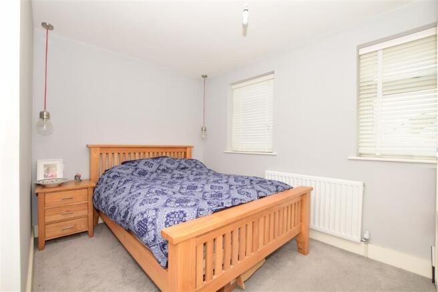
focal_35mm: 15
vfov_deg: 77.3
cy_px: 146
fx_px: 182
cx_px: 219
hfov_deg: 100.4
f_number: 7.1
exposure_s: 1/60
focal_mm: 10
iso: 400
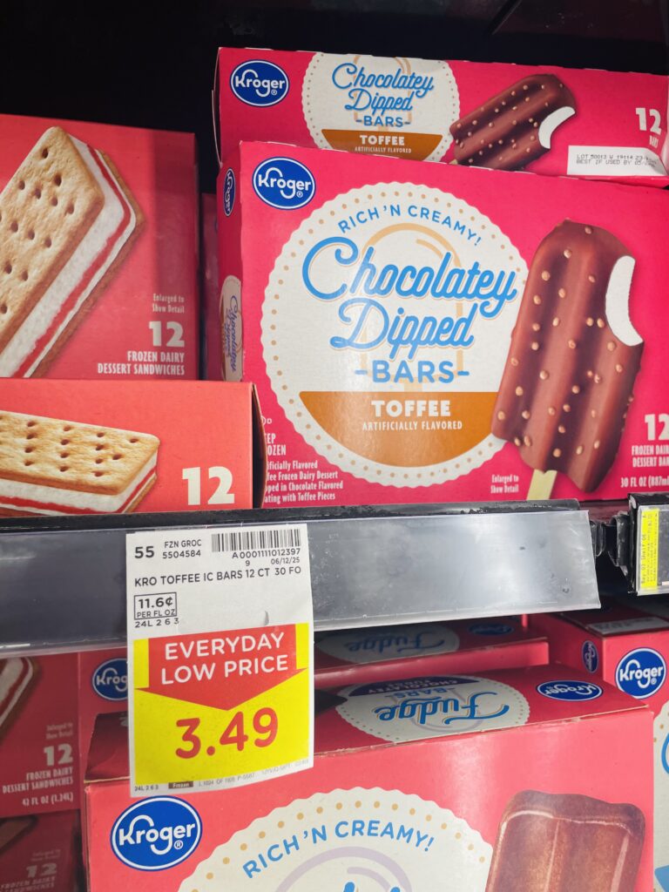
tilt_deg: +1.6
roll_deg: +0.5
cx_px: 334
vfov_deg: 67.3
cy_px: 446
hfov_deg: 53.1
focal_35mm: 26
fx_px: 670
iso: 50
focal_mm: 4.2
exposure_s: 1/120
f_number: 1.6
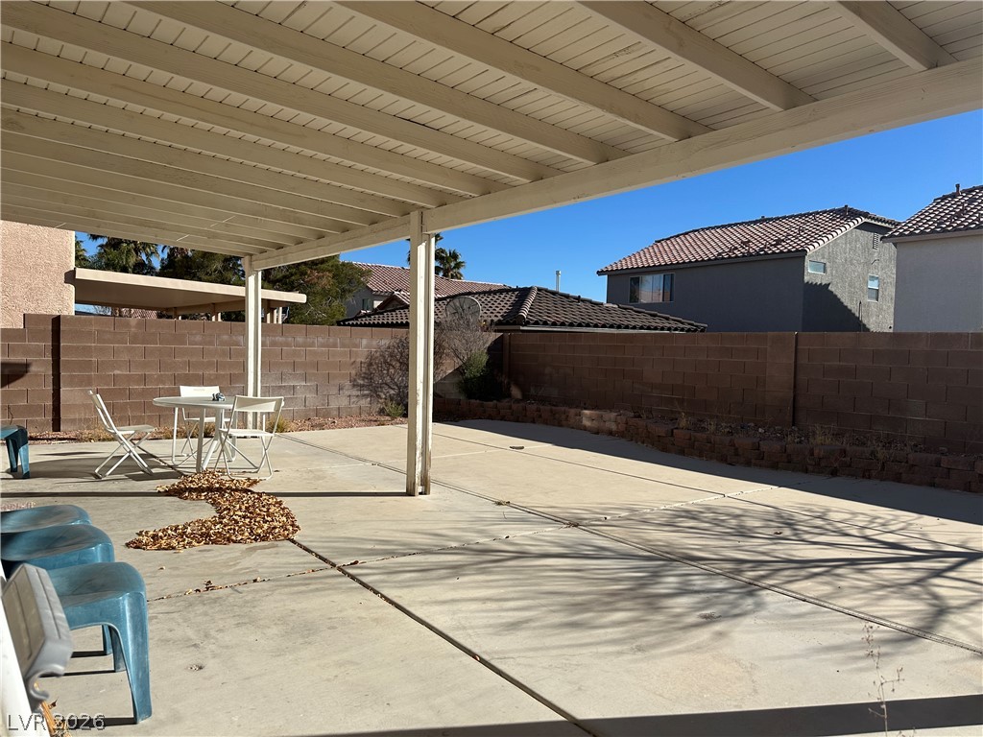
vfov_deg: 56.8
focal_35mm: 24
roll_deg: -0.8
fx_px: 682
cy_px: 368
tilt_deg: -1.6
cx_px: 492
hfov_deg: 71.6
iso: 80
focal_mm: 6.86
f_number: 1.78
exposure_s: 1/6623
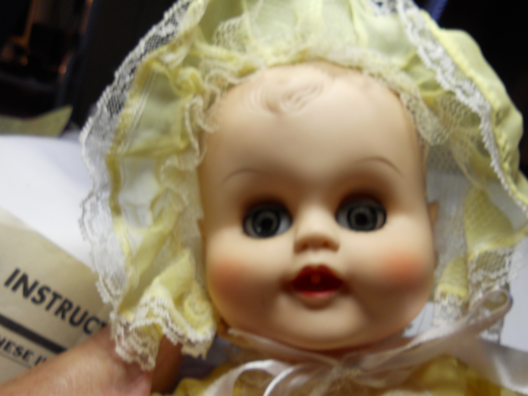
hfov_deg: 56.8
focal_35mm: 32
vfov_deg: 44.2
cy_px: 198
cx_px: 264
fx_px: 488
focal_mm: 5.8
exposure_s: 1/30
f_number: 3.5
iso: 100
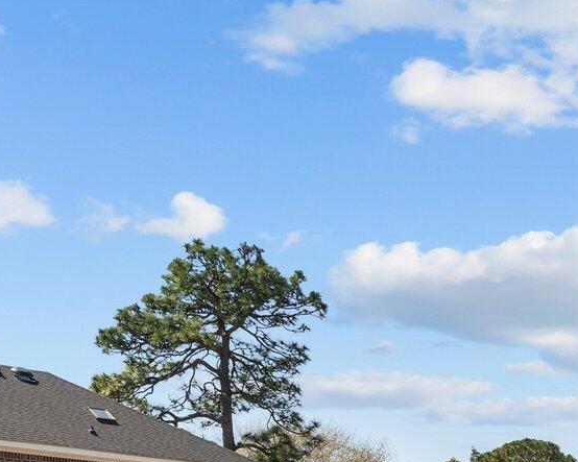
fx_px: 1009
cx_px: 455
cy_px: 643
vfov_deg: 22.3
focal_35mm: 59
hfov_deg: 31.2
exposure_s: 1/800
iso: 125
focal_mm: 17
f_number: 6.3
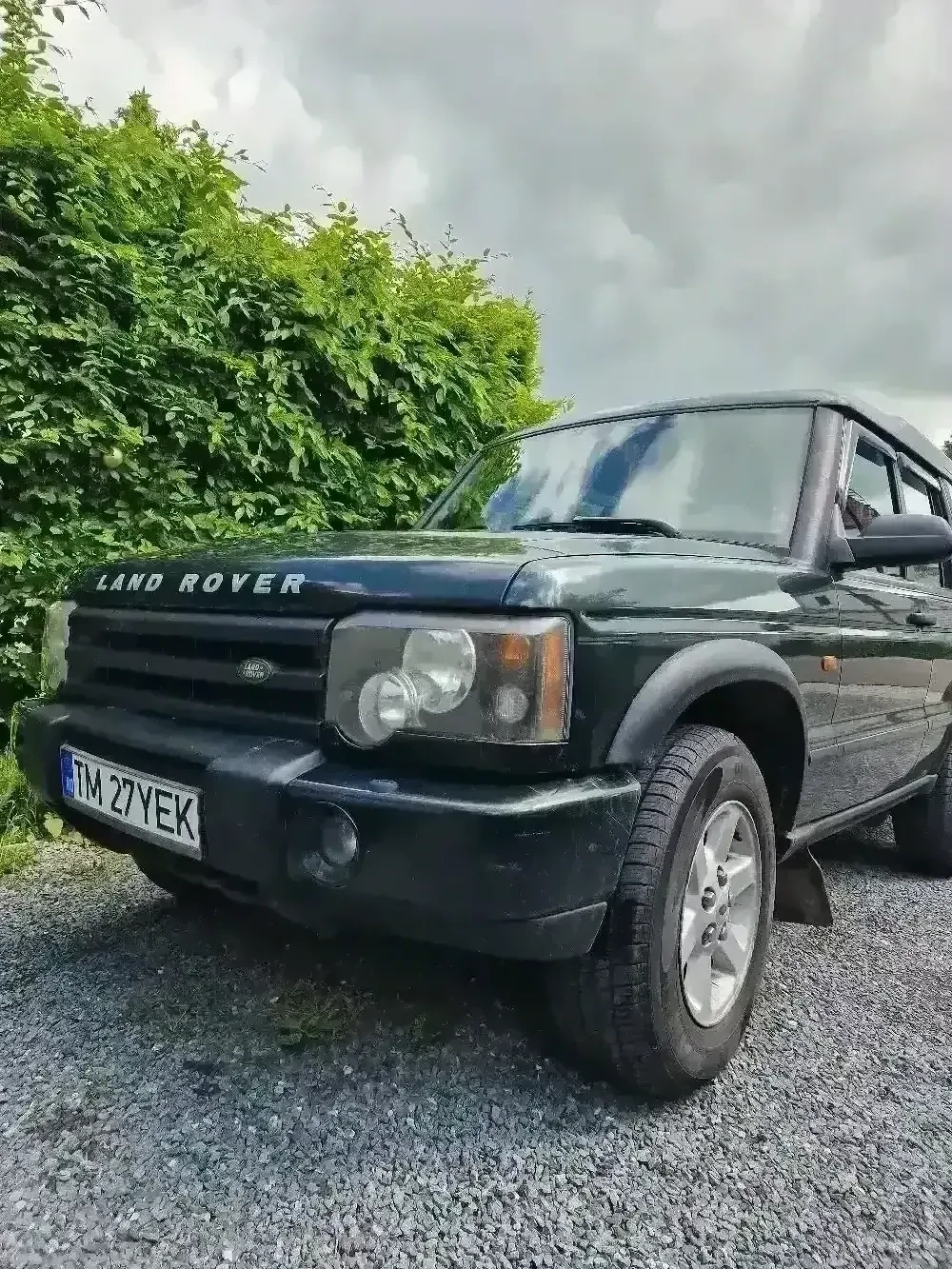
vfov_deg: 73.9
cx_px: 476
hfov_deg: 58.9
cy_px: 634
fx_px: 843
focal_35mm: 23
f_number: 1.8
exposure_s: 1/455
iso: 50
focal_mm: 6.4
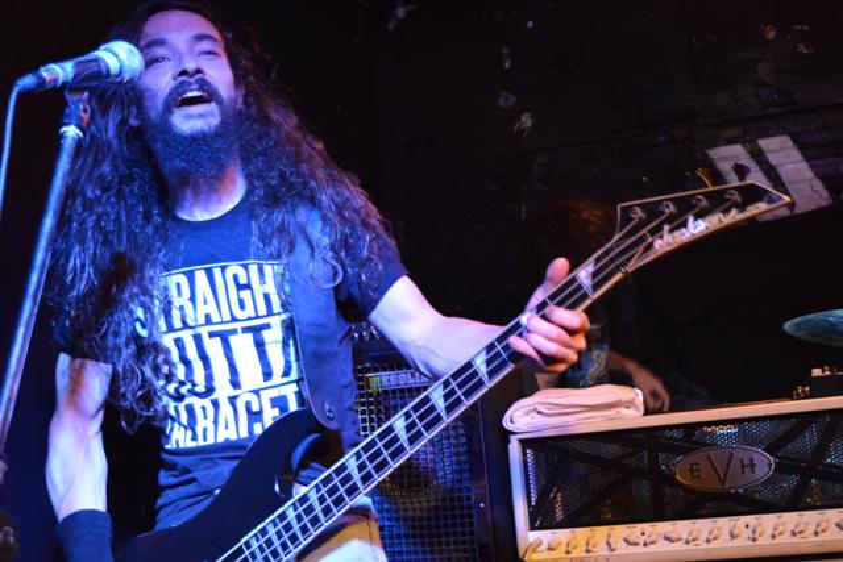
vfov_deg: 26.5
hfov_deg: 38.9
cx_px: 422
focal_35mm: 51
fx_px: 1194
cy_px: 281
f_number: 4.5
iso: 4000
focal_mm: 34
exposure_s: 1/60
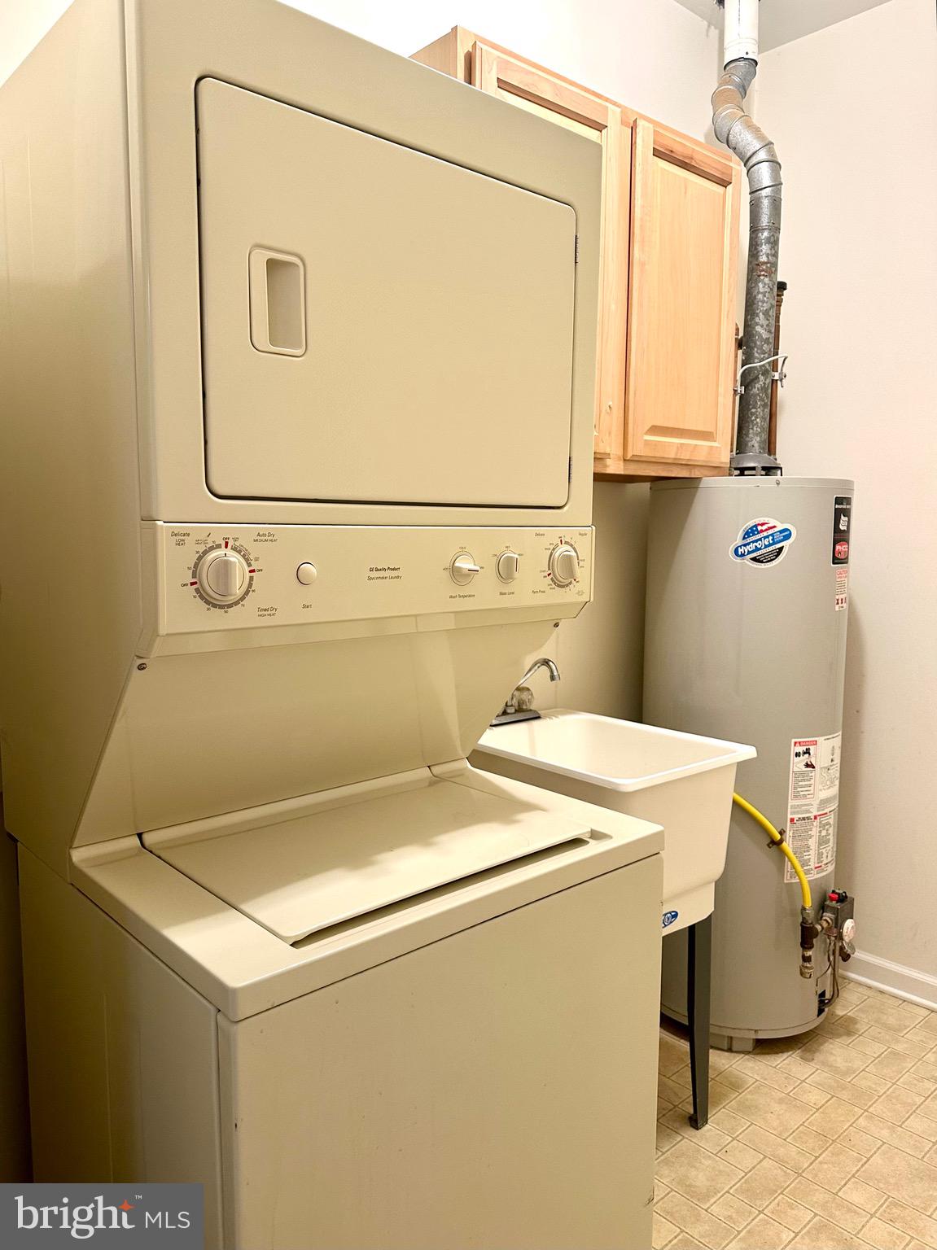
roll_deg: -2.2
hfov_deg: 56.8
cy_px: 625
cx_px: 468
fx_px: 867
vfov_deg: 71.6
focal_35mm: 24
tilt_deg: -6.3
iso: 160
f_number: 1.78
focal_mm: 6.86
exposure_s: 1/60
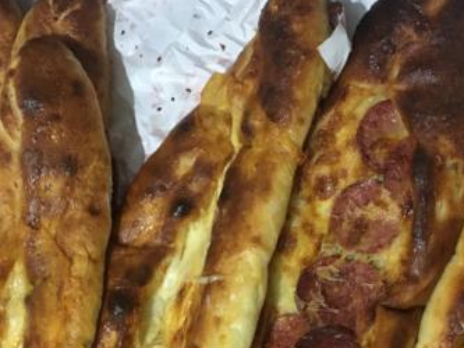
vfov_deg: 23.5
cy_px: 335
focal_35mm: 60
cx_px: 258
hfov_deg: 32.1
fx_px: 805
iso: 200
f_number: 2.2
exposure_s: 1/25
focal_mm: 4.15
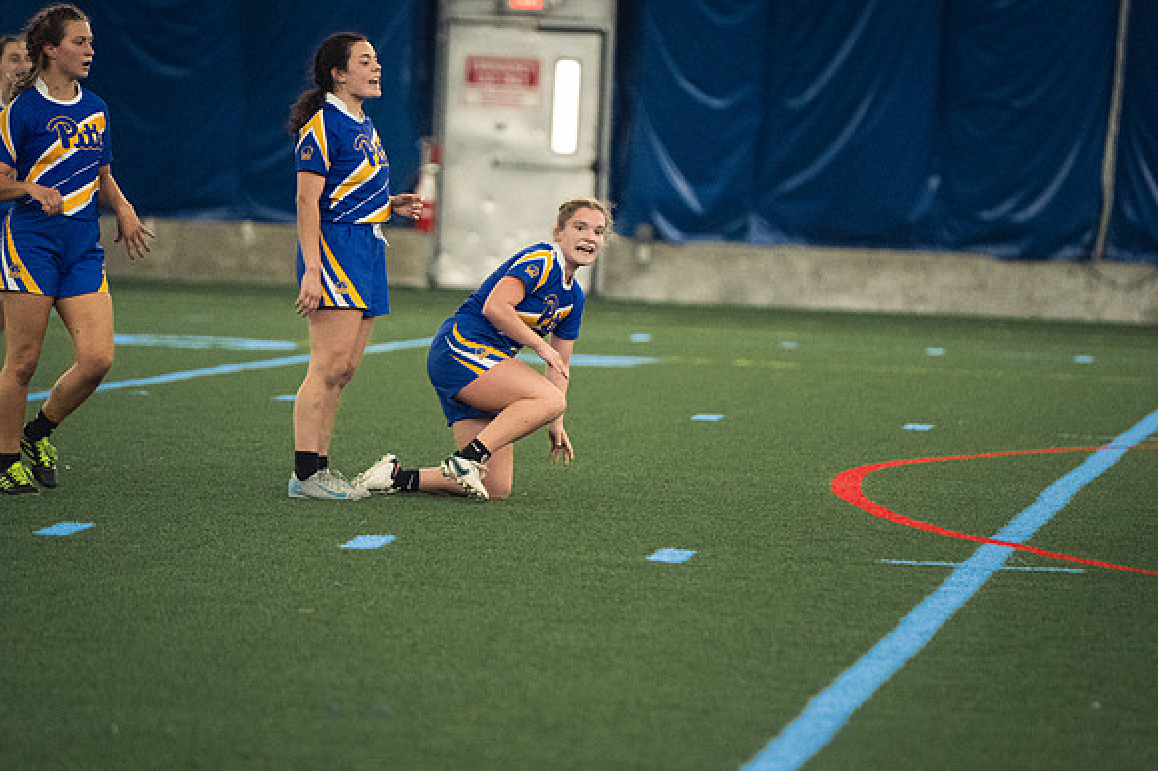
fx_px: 9644
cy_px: 386
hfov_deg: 6.9
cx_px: 579
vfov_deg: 4.6
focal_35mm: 300
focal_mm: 200
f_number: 2.8
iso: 9000
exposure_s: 1/500
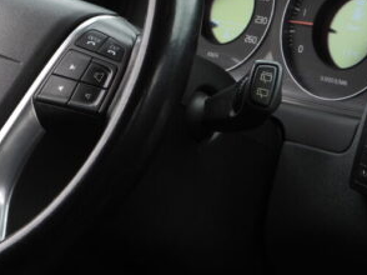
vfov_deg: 7.6
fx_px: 2055
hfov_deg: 10.1
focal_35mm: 194
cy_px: 39
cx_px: -1
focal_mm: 14.4
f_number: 3.5
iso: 100
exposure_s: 1/60
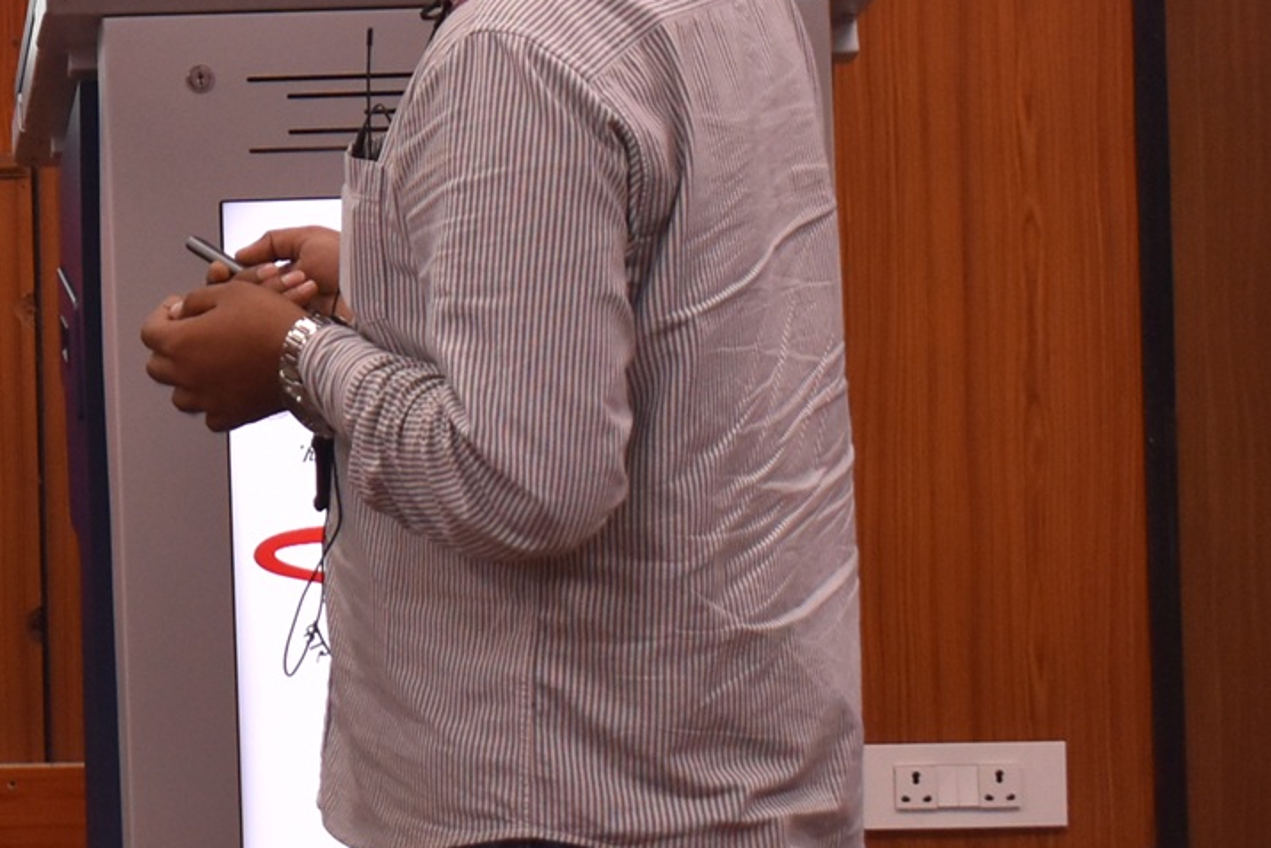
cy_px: -427
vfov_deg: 8.9
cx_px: -471
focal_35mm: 151
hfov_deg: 13.0
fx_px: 5332
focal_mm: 32
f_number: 5.6
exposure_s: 1/125
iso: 800
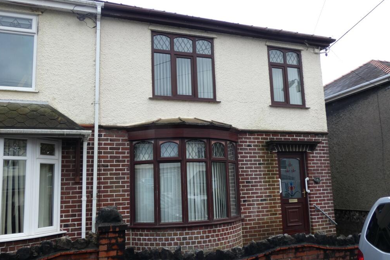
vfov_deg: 41.1
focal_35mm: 32
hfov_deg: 58.7
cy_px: 135
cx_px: 198
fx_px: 347
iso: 80
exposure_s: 1/200
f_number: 3.3
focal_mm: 5.3
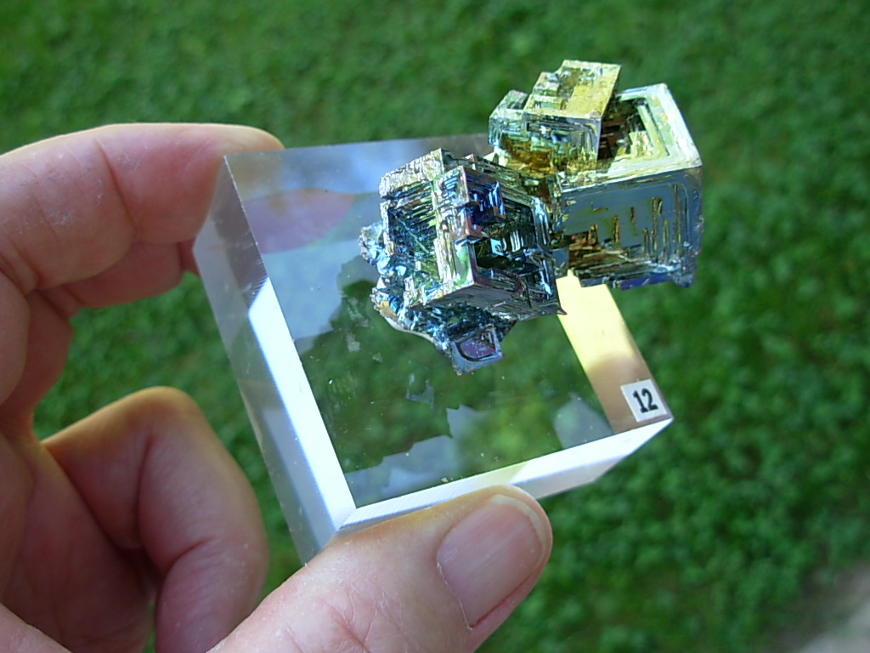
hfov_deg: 49.0
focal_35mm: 38
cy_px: 326
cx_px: 435
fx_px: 955
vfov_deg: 37.7
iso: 50
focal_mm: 6.3
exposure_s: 1/111
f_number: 2.9
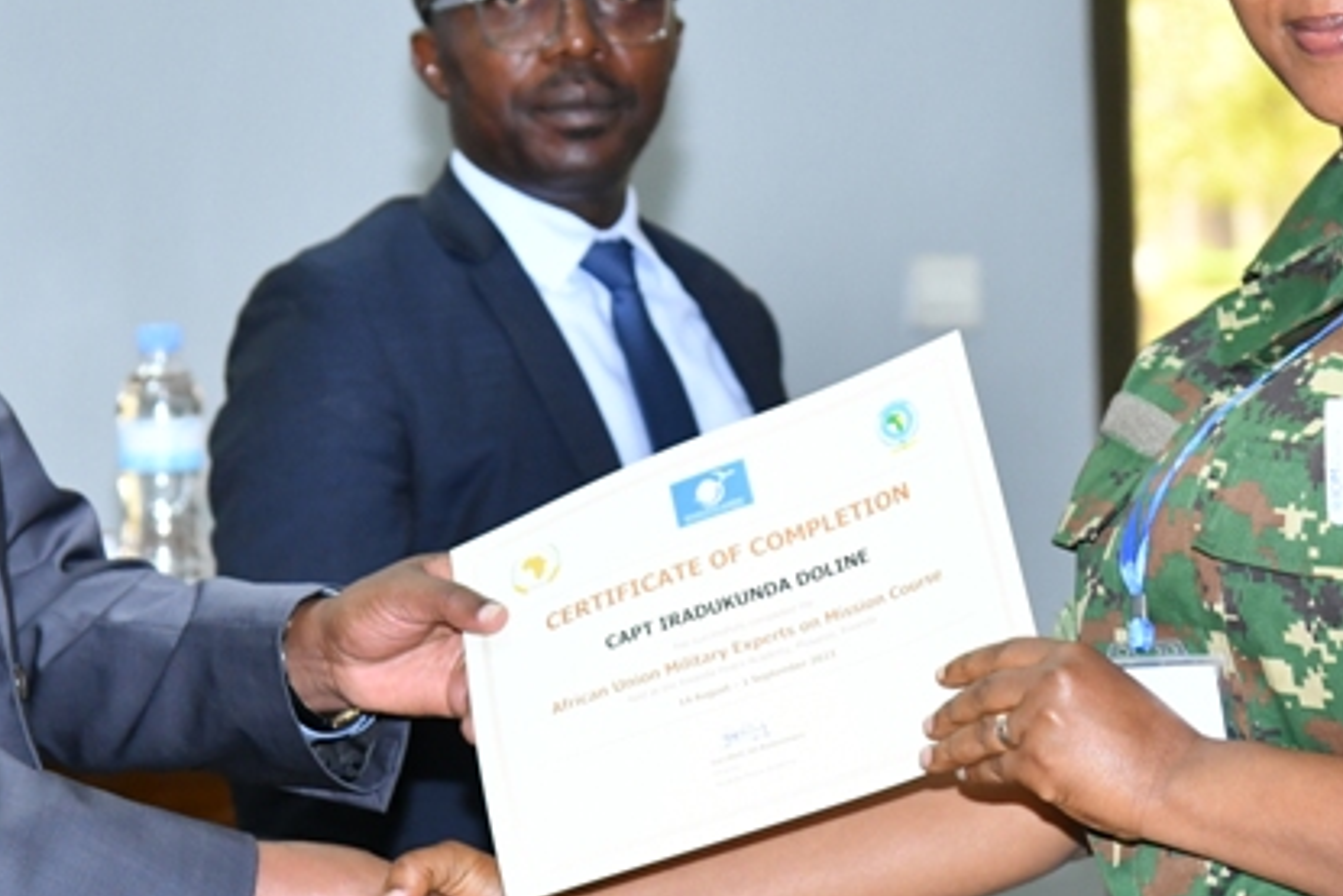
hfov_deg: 10.9
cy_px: 209
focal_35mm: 188
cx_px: 644
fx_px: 7015
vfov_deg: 7.3
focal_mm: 78
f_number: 4.5
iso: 2000
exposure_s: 1/125
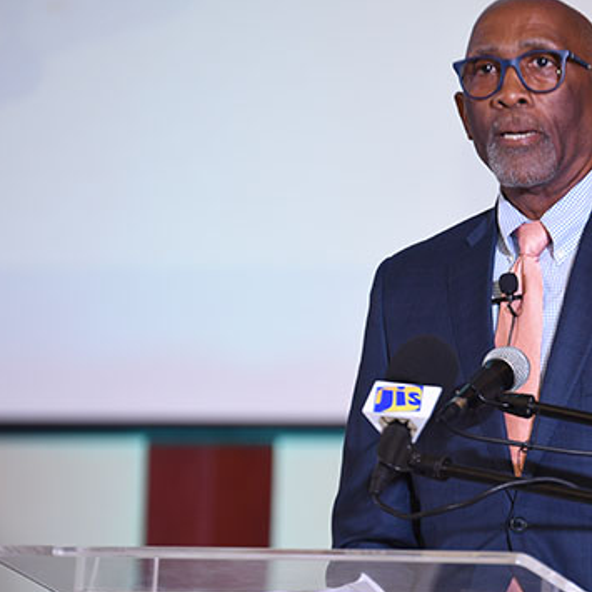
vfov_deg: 5.4
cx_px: 527
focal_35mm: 326
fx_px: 6308
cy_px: 309
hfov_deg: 5.4
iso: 1000
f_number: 2.8
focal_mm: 170
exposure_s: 1/125
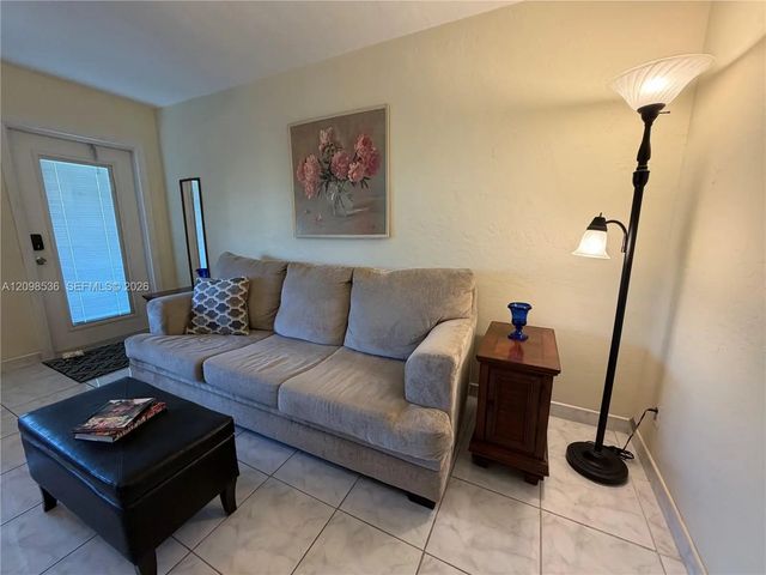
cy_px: 288
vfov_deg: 85.7
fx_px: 310
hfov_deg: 102.1
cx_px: 383
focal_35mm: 14
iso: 250
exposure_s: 1/60
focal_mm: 2.22
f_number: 2.2
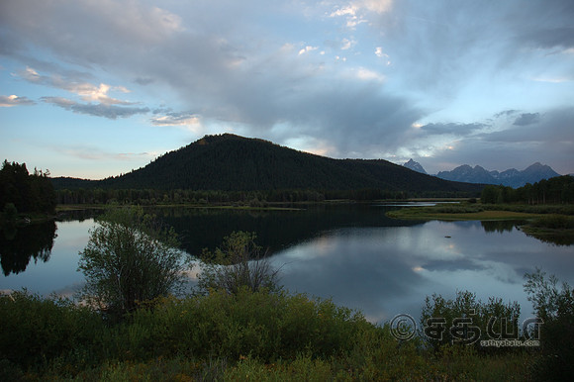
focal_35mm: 27
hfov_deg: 67.4
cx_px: 287
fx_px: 430
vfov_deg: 47.9
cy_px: 191
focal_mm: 18
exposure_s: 1/160
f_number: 3.5
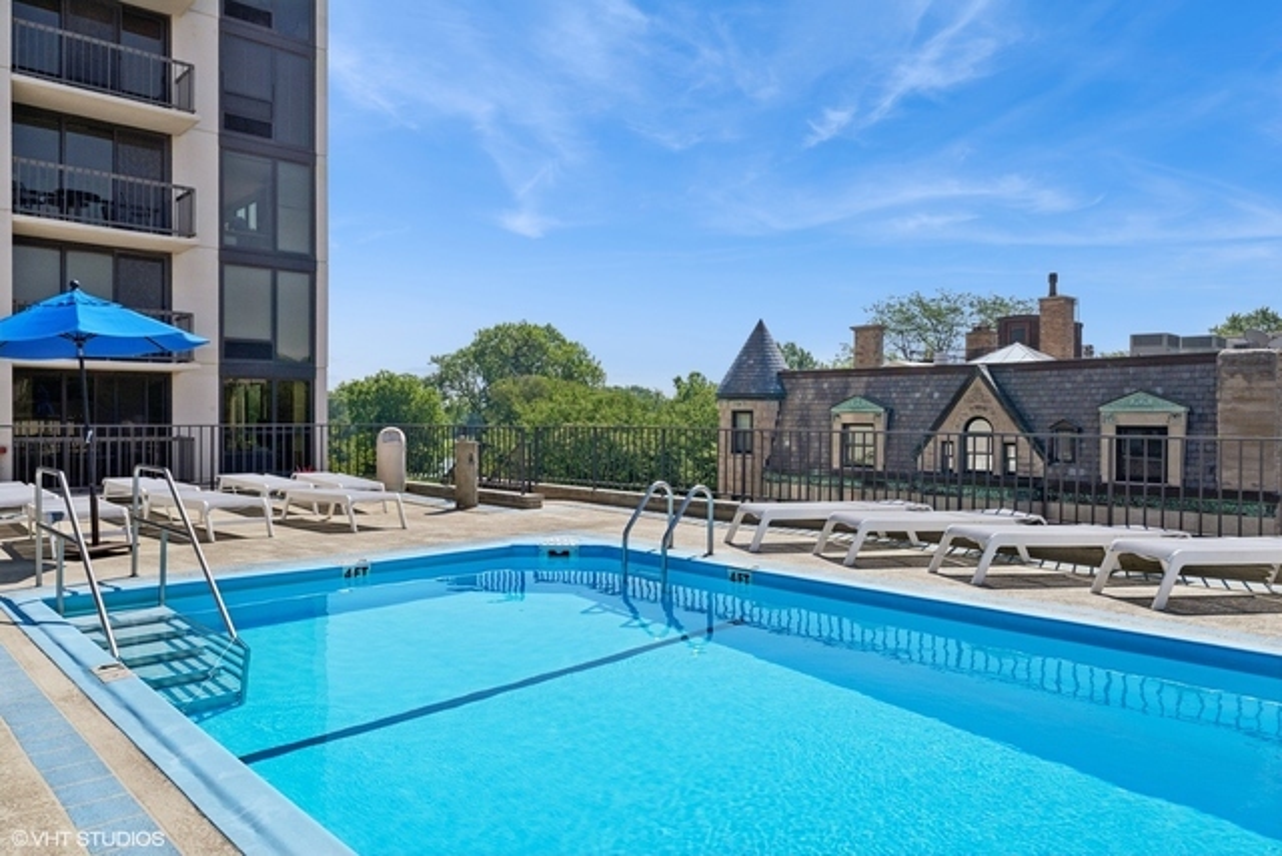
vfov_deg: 53.2
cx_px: 641
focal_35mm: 24
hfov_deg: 73.7
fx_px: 855
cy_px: 428
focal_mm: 16
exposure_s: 1/2000
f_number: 8
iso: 250
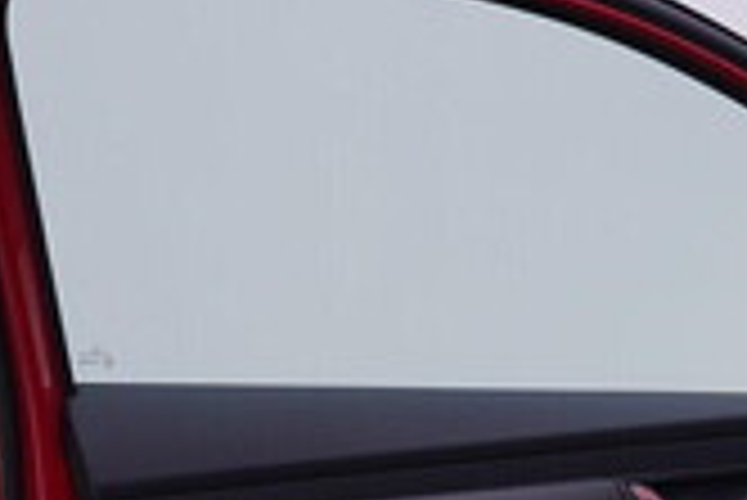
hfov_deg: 17.2
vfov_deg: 11.4
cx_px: 436
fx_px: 2471
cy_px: 565
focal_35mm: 119
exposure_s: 1/80
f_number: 4
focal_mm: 24
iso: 125
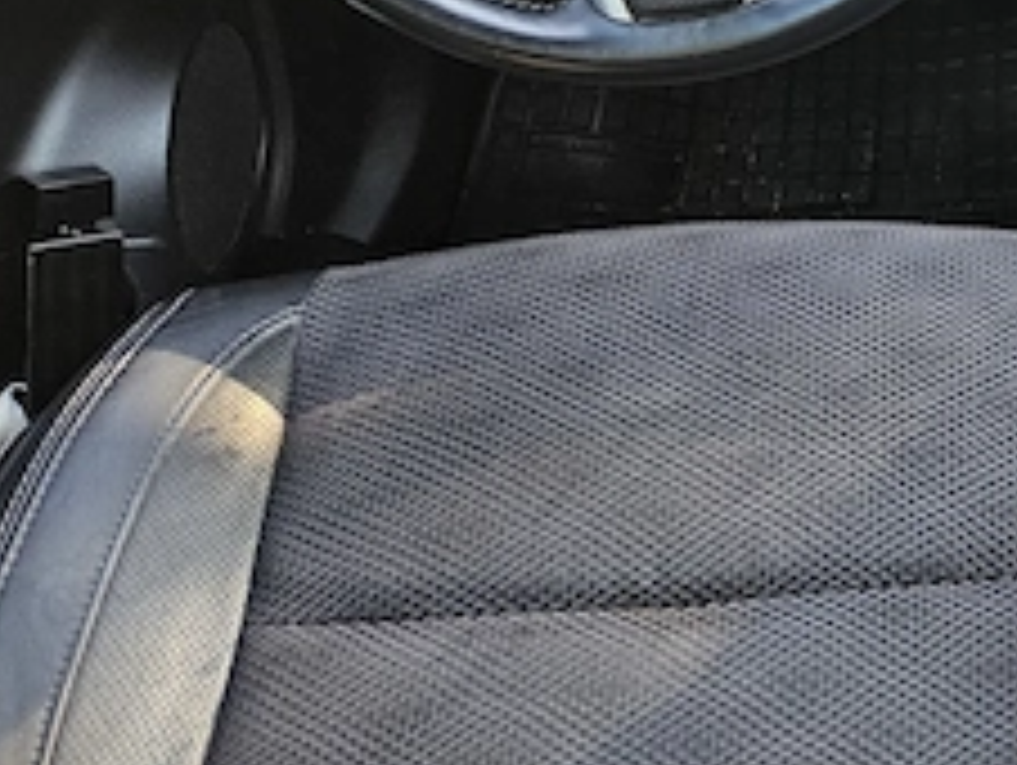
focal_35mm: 61
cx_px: 1246
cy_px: -207
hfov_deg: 27.5
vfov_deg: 21.9
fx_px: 1794
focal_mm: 5.4
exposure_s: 1/100
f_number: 1.8
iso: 160
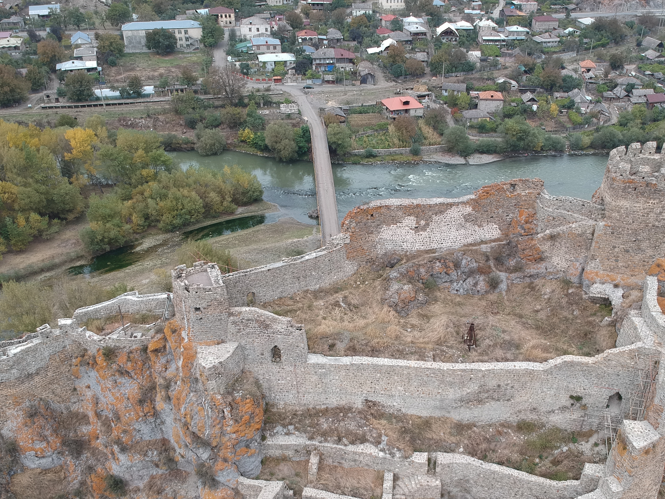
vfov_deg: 40.1
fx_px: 672
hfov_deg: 52.6
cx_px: 356
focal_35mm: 35
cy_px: 342
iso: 100
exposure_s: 1/320
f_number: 2.6
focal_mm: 4.49
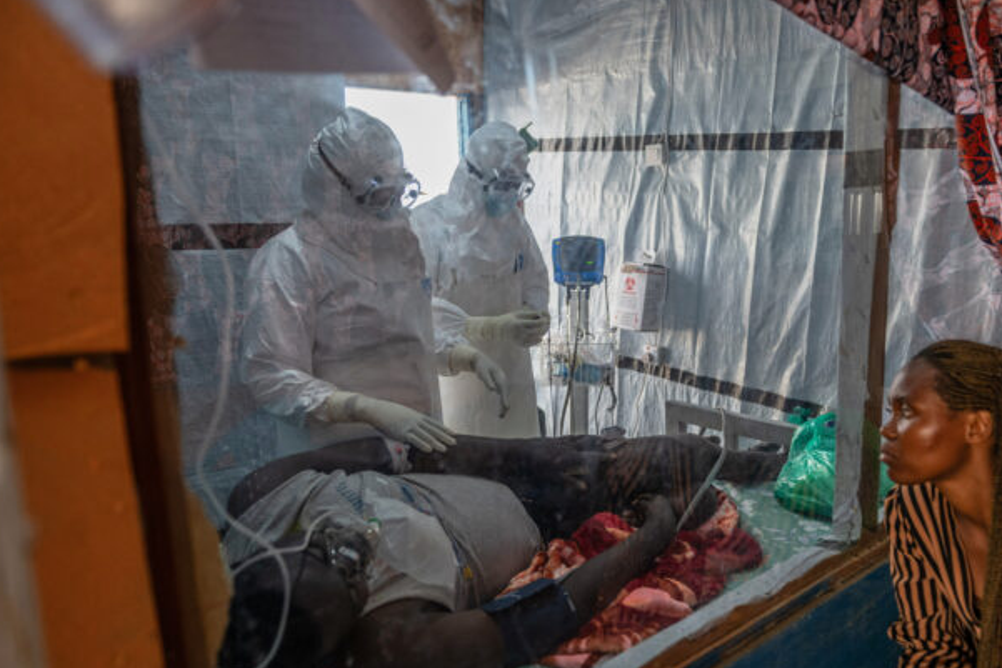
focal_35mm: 27
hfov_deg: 67.2
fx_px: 752
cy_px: 371
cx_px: 554
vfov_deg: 47.9
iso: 1000
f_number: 2.8
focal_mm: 24
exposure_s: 1/400
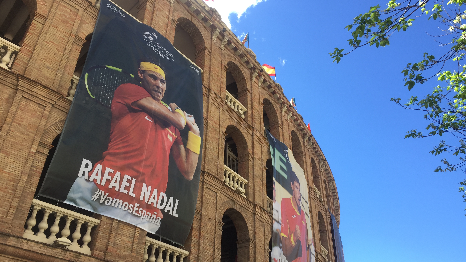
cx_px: 231
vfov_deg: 36.7
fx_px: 395
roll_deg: -0.4
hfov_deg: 61.0
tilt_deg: +33.9
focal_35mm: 32
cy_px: 141
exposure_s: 1/581
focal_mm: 4.15
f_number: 2.2
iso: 32
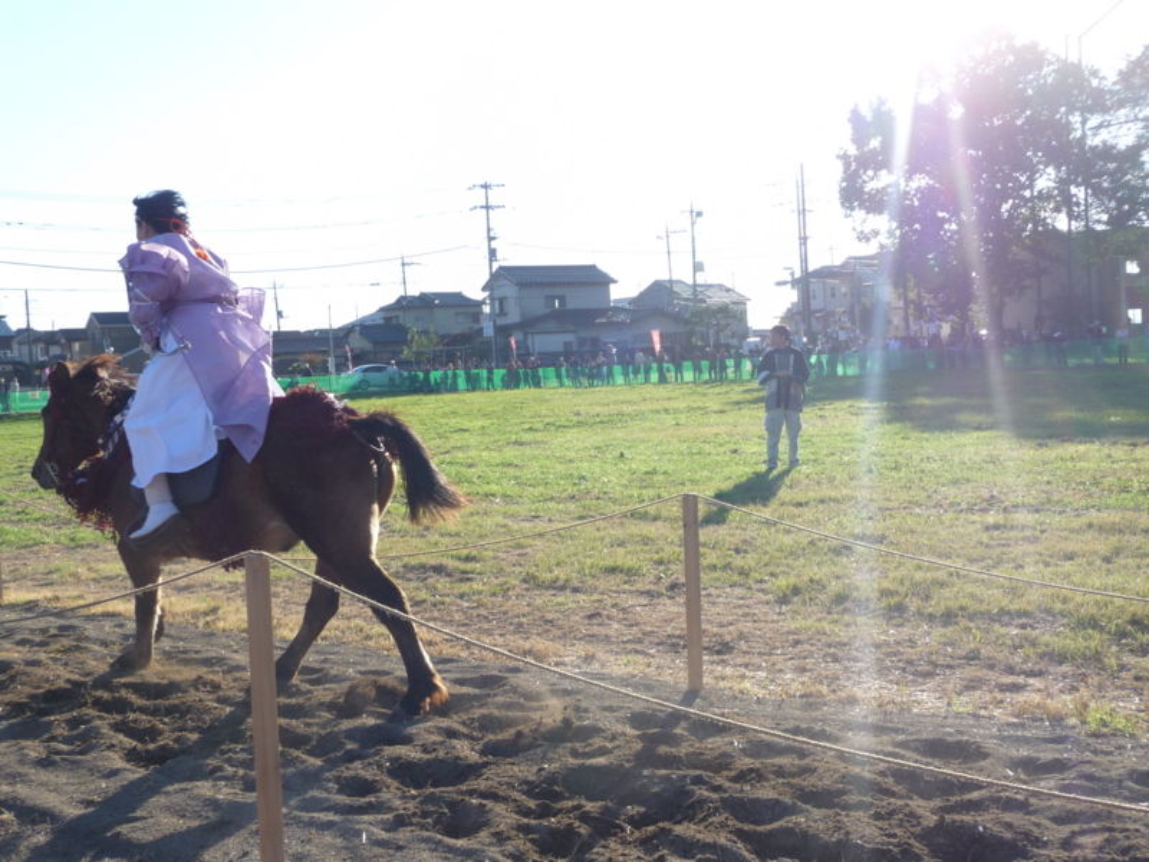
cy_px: 431
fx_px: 1328
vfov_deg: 36.0
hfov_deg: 46.8
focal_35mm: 40
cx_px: 574
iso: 100
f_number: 3.9
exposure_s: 1/400
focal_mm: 6.7
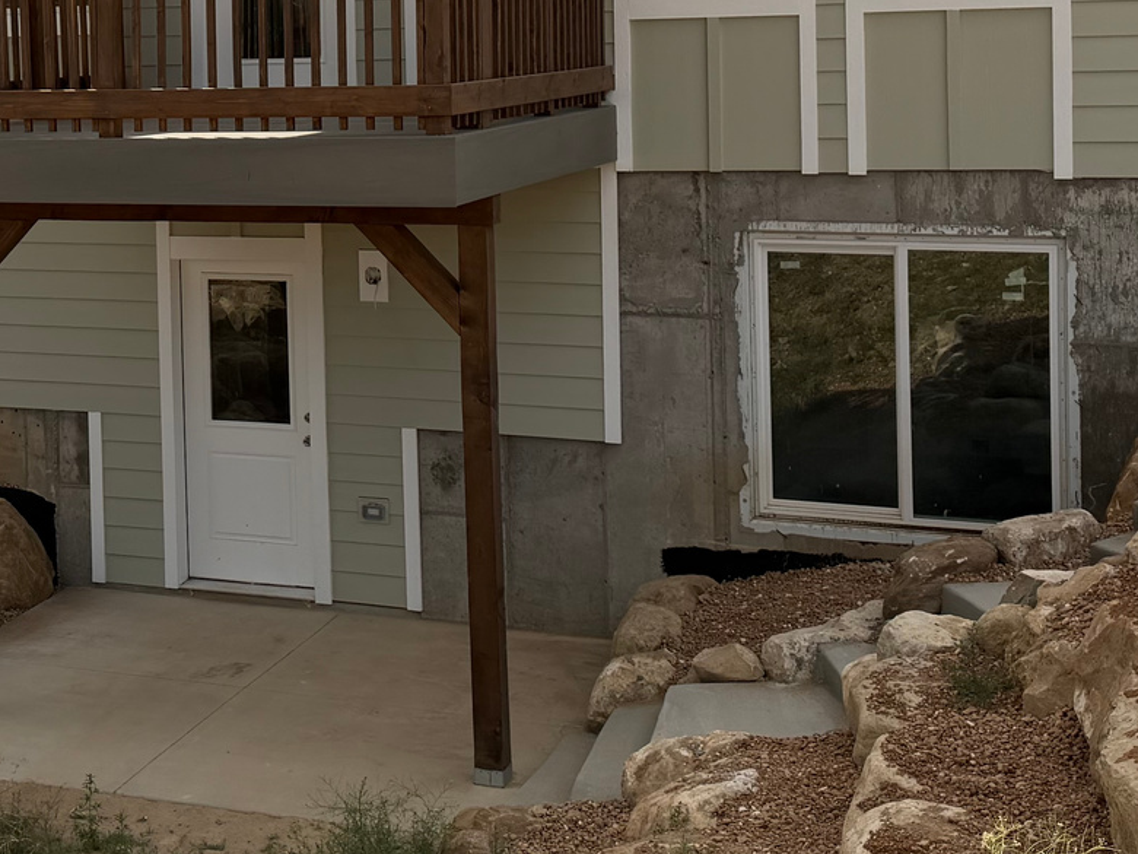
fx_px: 2071
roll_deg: +1.8
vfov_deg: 22.7
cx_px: 185
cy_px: 88
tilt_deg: -2.5
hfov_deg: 29.8
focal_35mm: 63
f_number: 1.78
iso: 80
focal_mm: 6.76
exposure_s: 1/4673
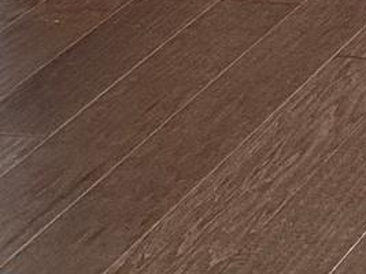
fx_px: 1945
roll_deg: -0.8
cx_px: 1075
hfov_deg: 8.9
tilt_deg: -6.2
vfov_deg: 6.9
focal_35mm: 184
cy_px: -666
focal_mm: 6.86
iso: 160
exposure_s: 1/120
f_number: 1.78
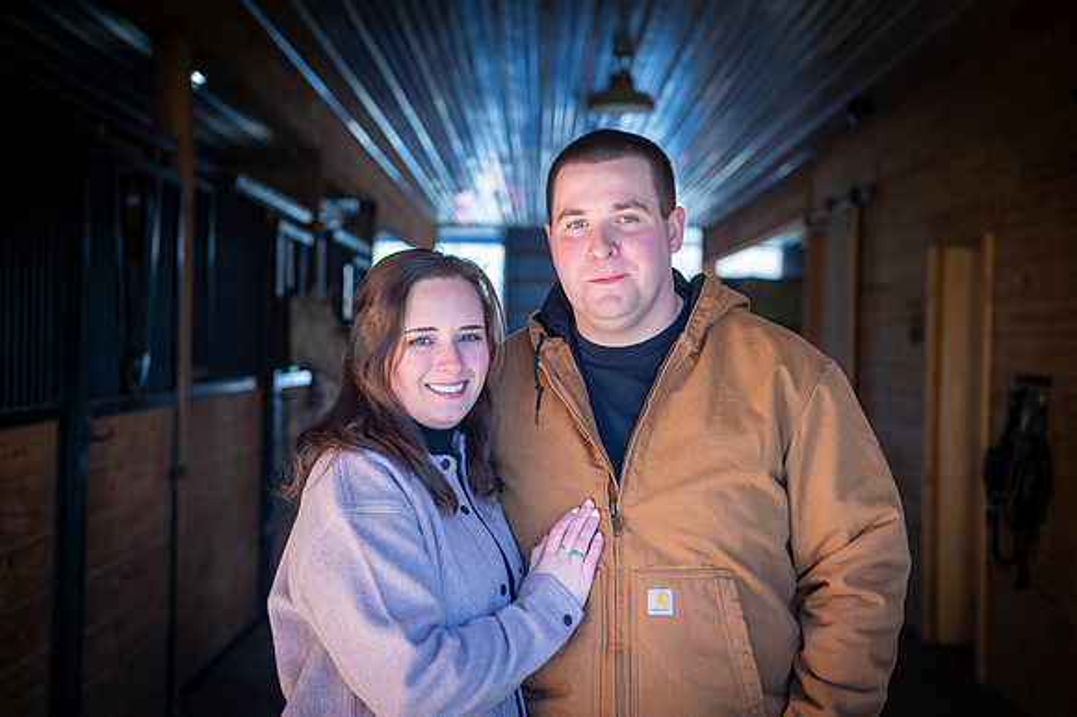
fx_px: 1644
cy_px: 358
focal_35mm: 55
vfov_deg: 24.6
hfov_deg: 36.3
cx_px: 538
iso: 1000
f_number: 3.5
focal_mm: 55
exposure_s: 1/320
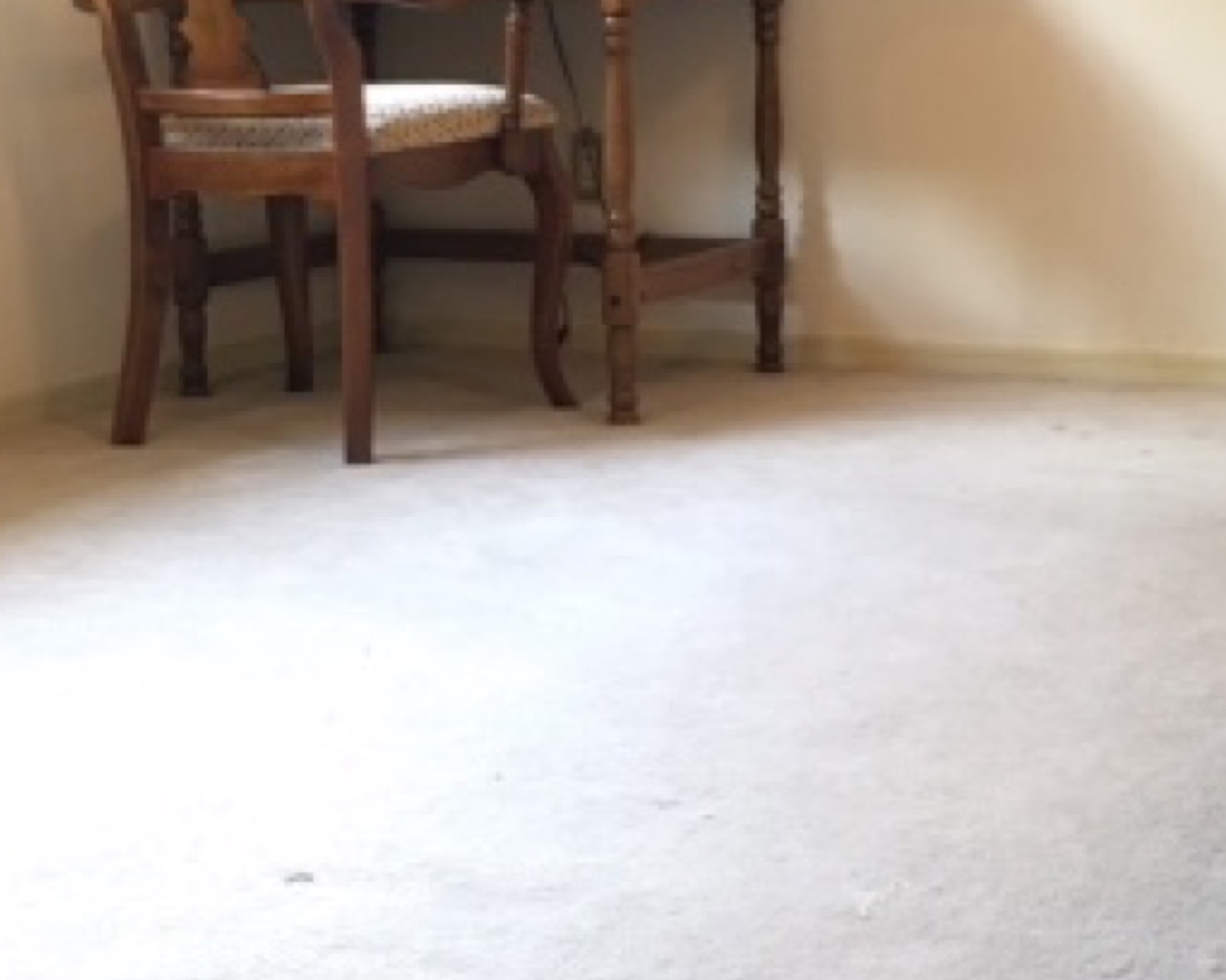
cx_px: 698
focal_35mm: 71
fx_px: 2575
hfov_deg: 26.8
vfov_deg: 21.5
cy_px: 325
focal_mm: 4.15
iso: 64
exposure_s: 1/15
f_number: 2.2
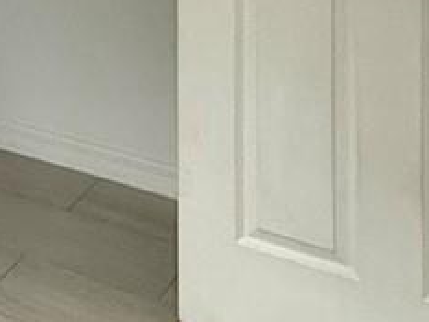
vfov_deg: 13.0
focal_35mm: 96
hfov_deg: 15.7
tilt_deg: +1.1
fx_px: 1190
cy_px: -355
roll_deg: +0.2
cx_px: -451
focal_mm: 2.22
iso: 80
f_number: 2.2
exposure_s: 1/99
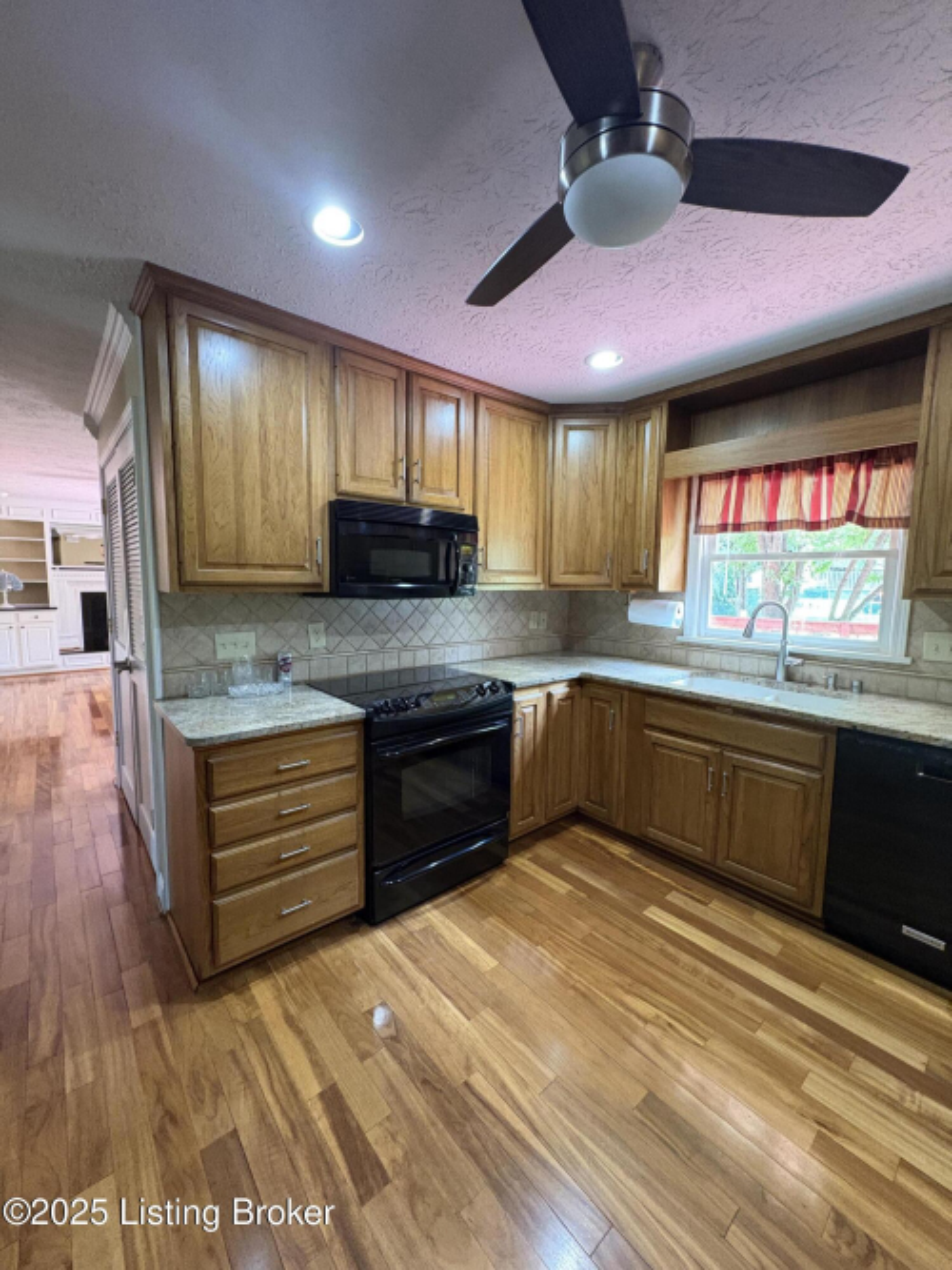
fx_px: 514
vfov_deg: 102.1
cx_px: 476
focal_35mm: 14
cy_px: 635
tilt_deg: -6.5
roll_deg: -1.8
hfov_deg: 85.7
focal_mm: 2.22
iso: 640
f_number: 2.2
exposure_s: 1/60
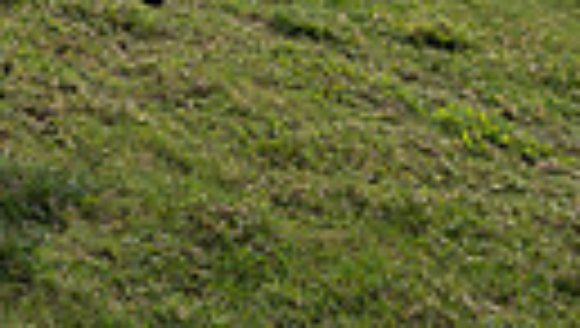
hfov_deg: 18.8
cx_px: 157
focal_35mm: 113
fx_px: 1740
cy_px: -553
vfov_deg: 9.2
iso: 200
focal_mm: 31
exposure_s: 1/500
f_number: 7.1
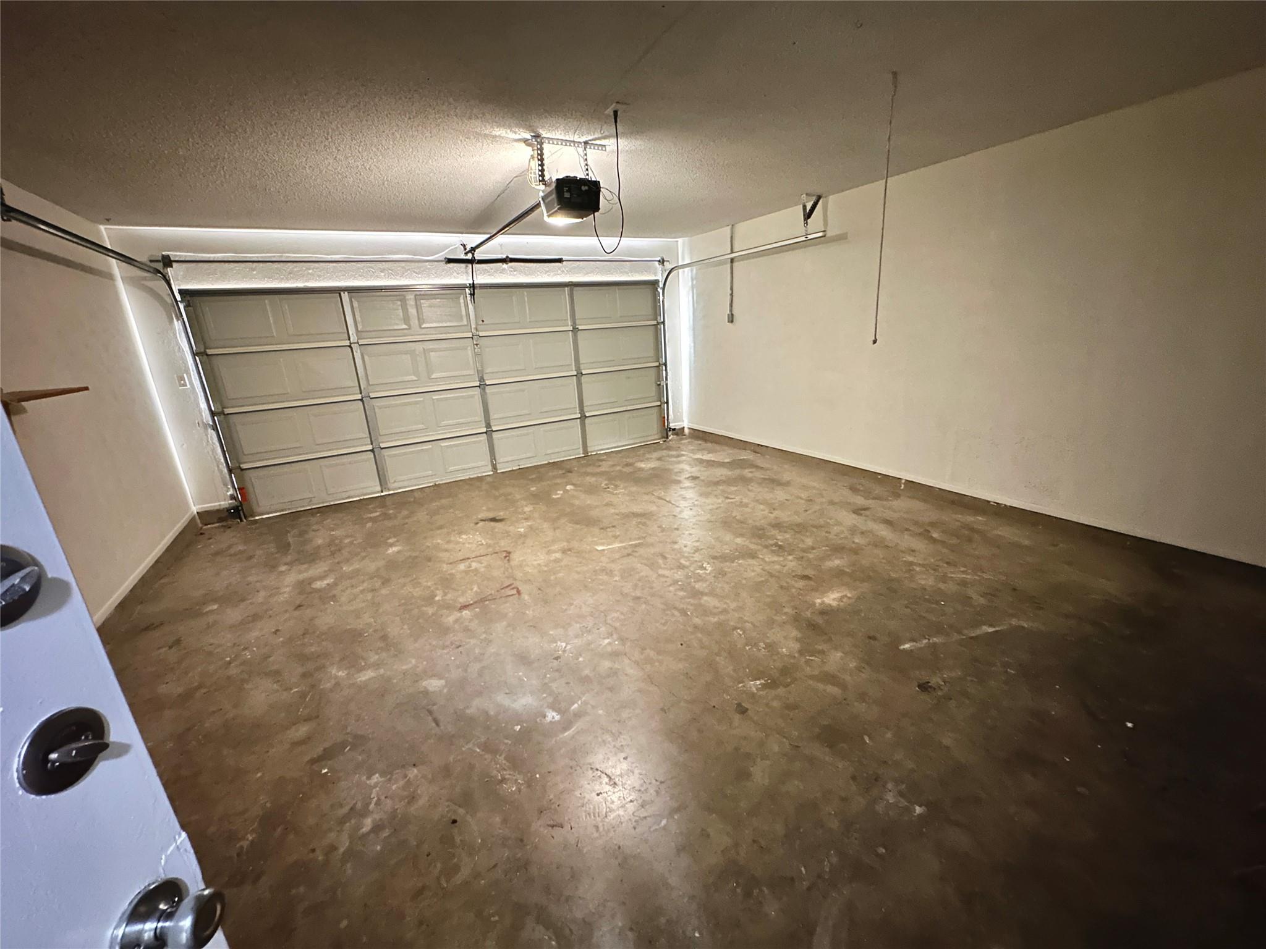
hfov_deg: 102.1
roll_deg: +4.1
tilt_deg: -16.3
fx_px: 512
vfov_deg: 85.7
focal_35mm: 14
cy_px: 474
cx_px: 633
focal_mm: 2.22
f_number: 2.2
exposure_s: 1/24
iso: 3200
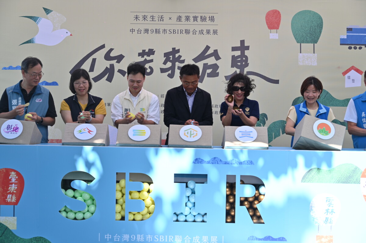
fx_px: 661
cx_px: 183
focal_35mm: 65
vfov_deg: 20.9
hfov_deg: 31.0
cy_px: 122
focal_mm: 65
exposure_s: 1/250
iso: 220
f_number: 6
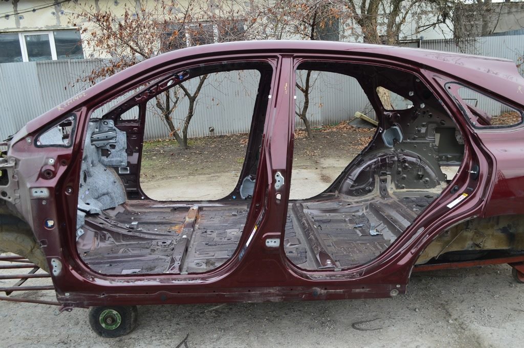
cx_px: 262
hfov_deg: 62.0
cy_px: 174
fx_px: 436
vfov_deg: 43.5
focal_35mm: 30
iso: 400
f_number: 9
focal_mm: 20
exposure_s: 1/80
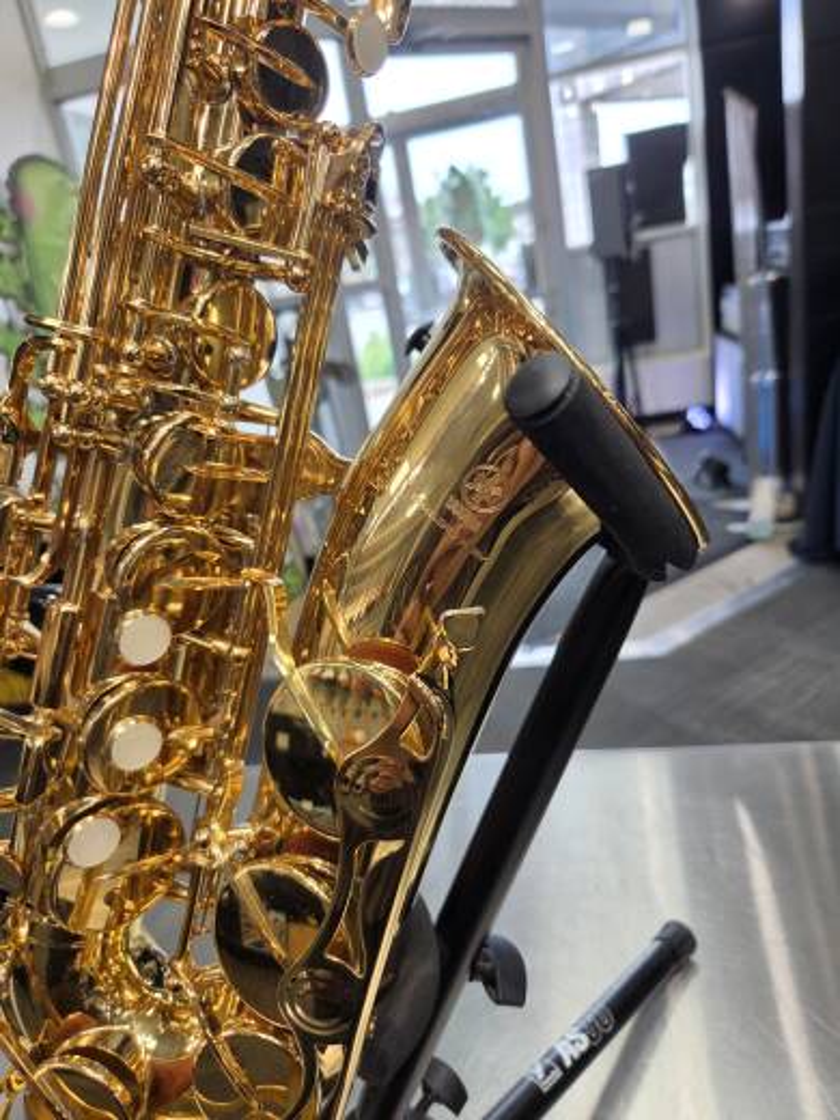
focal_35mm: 23
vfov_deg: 73.9
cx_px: 420
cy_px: 560
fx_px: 744
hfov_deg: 58.9
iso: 40
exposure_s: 1/120
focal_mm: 5.4
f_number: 1.8
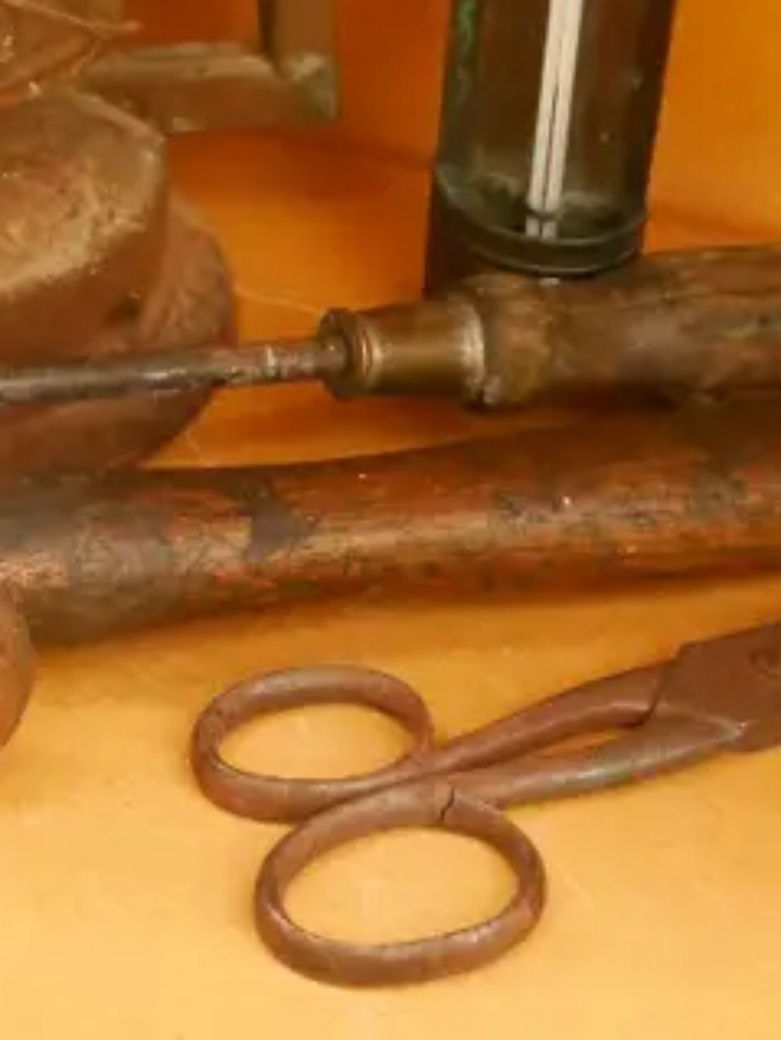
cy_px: -301
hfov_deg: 14.2
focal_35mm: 103
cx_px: 5
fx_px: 3094
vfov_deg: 17.9
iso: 3200
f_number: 4
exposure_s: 1/25
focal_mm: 16
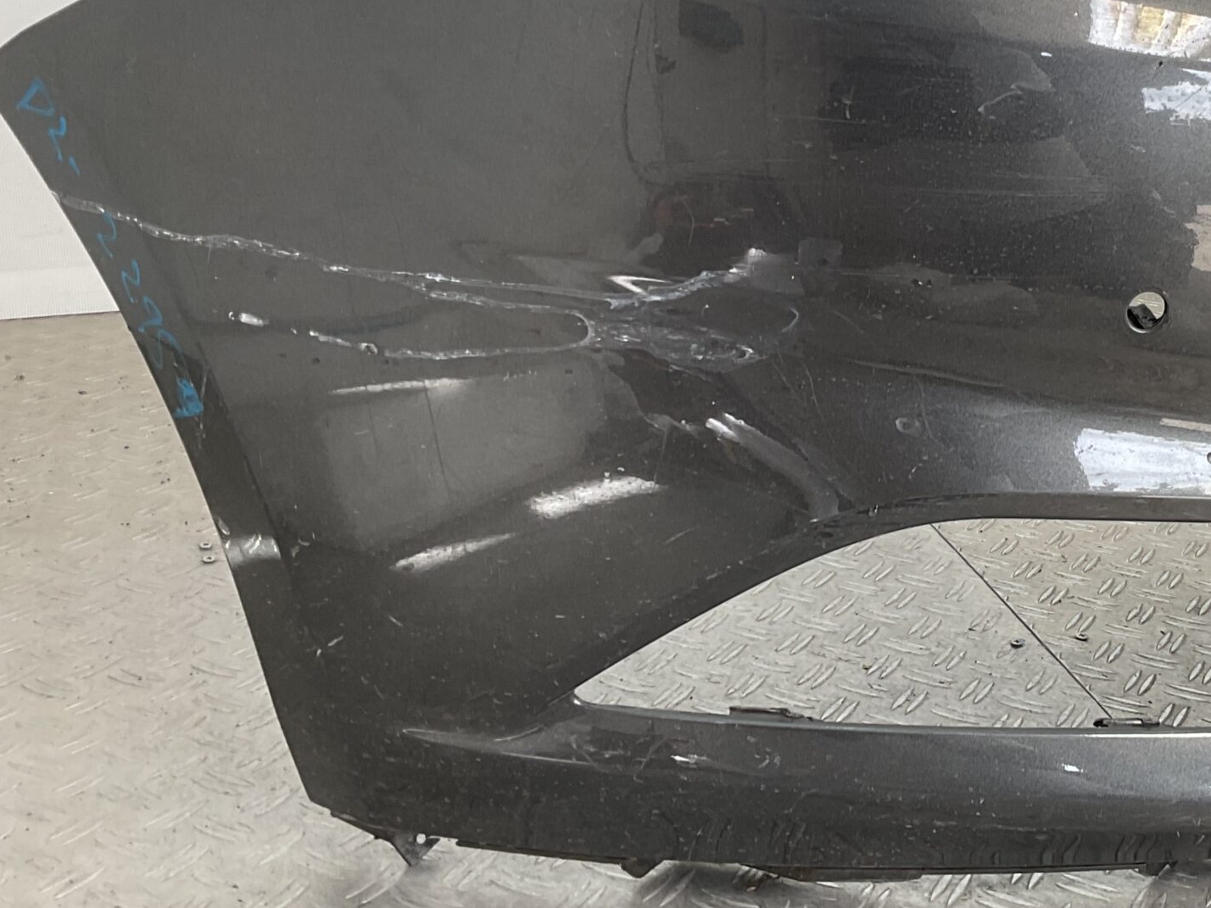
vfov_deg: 28.0
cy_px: 355
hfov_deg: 35.0
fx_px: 1819
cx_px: 1052
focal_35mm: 52
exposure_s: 1/144
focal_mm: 3
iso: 16
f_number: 1.8
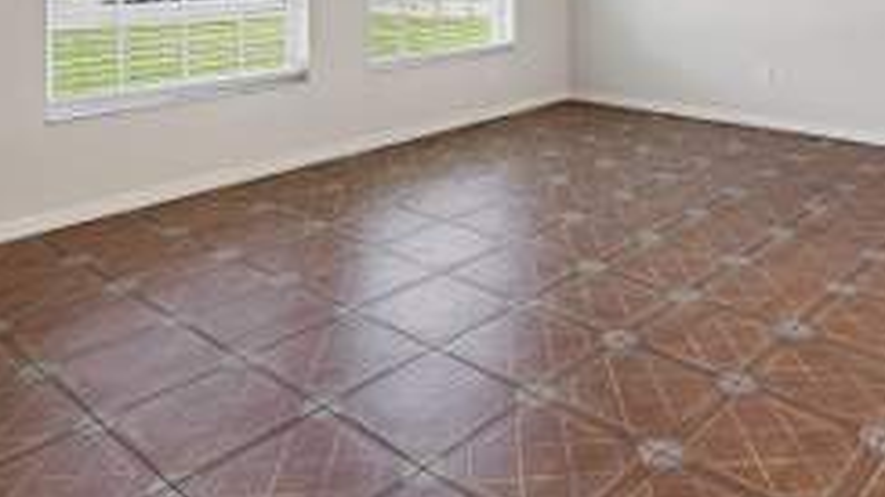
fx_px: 774
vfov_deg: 31.6
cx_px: 566
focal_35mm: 33
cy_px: -49
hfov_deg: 58.6
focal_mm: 16
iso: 400
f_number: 8
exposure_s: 1/50
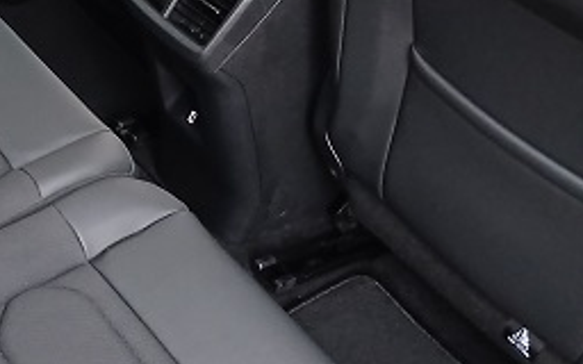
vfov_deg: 19.3
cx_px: -89
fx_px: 1065
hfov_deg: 27.5
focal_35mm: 67
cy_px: 93
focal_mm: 3.98
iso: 1000
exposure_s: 1/14.3
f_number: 1.8
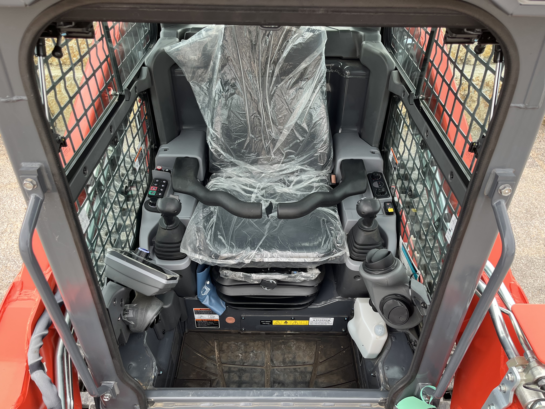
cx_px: 272
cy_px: 204
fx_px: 409
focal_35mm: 26
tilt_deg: -39.5
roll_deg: -0.1
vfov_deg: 53.1
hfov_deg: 67.3
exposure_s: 1/121
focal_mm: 5.1
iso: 50
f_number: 1.6
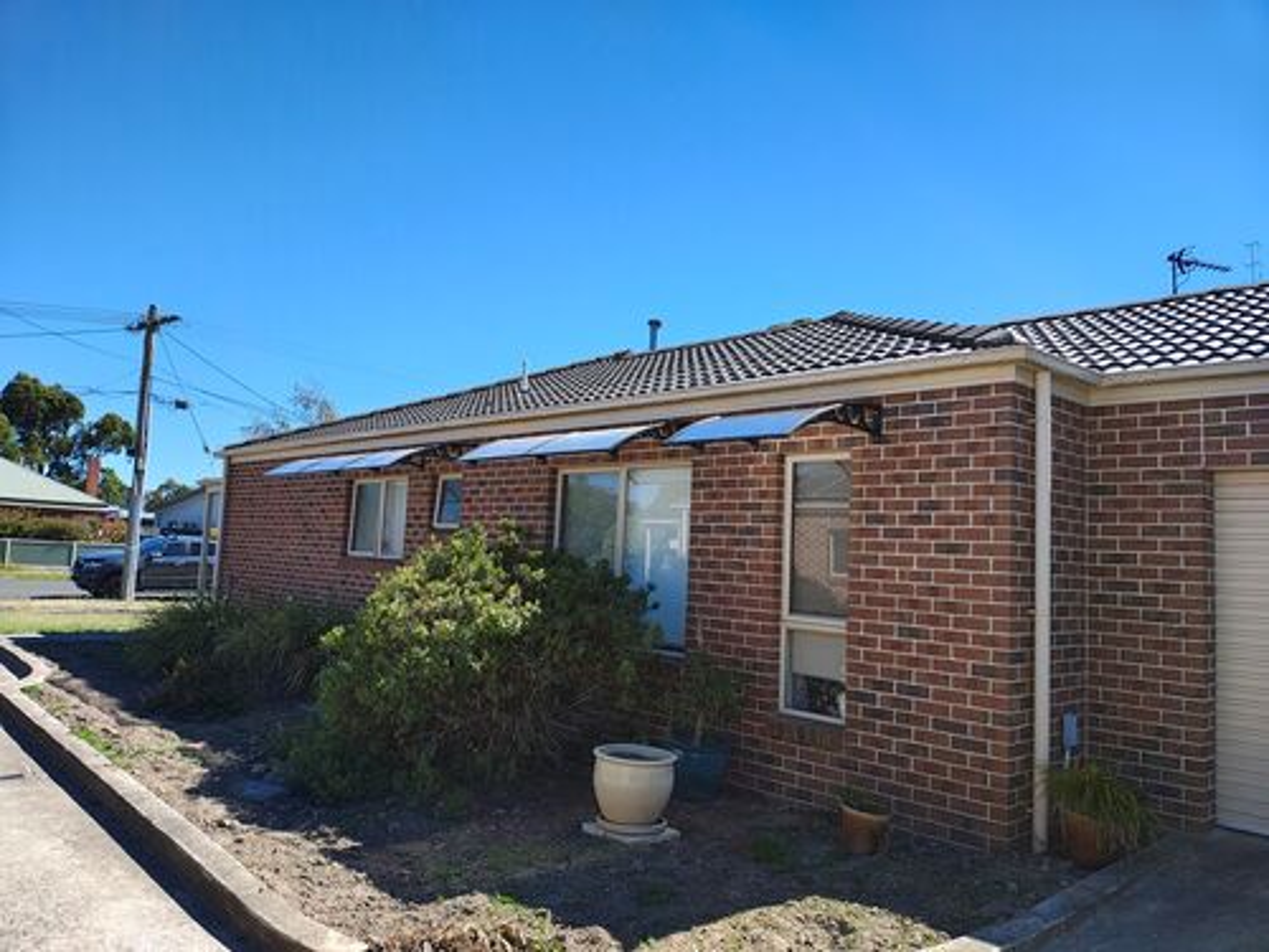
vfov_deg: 54.9
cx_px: 634
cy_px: 476
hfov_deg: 69.4
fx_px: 916
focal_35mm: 25
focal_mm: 5.89
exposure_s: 1/847
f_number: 1.4
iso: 100
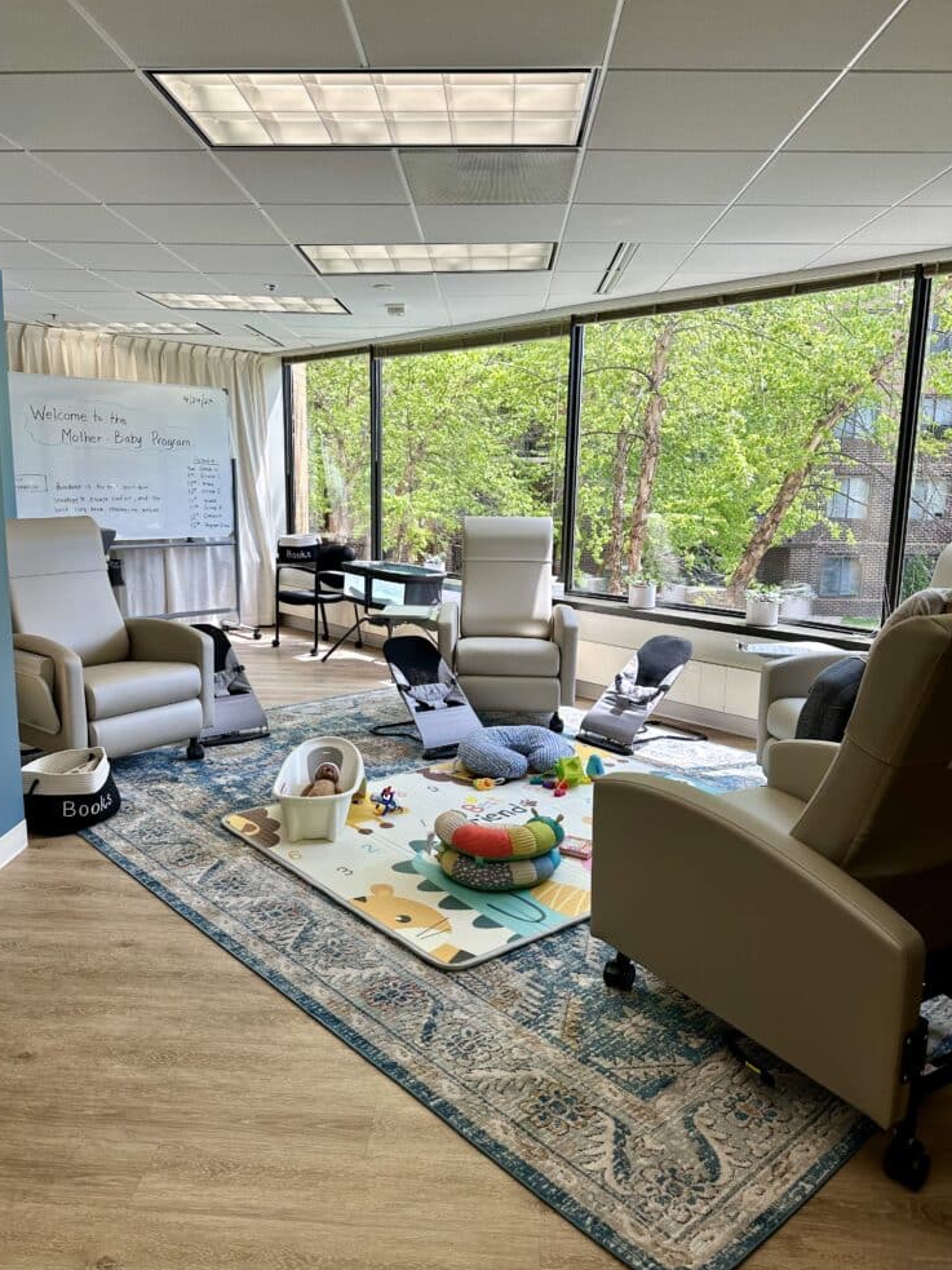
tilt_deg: -9.4
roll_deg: -1.6
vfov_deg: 69.4
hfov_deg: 54.9
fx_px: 917
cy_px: 642
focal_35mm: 25
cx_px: 457
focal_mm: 6.86
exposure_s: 1/348
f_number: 1.78
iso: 80
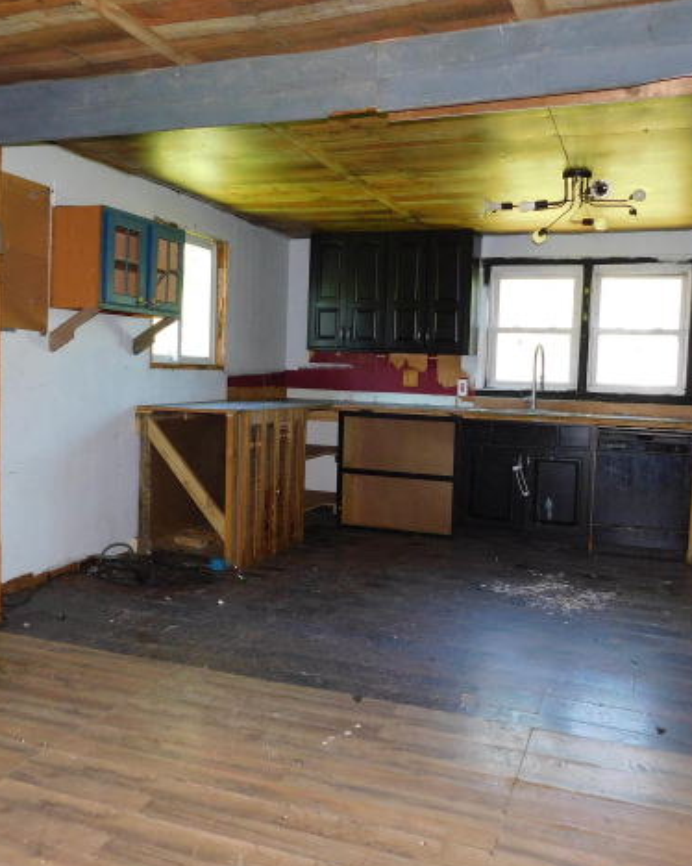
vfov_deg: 55.7
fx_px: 820
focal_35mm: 32
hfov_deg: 45.8
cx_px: 330
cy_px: 420
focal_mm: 4
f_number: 3
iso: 250
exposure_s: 1/30
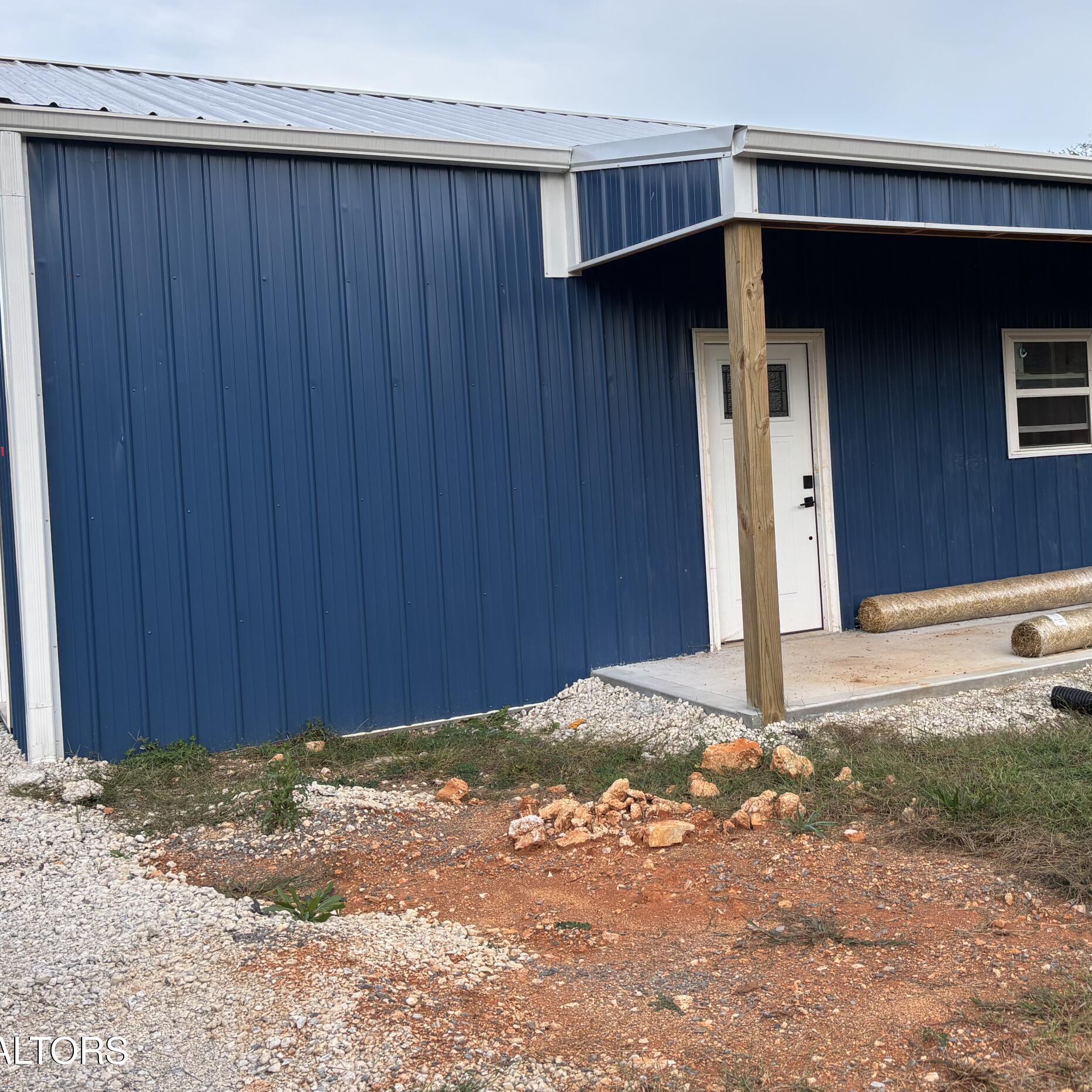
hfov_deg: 44.3
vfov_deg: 44.8
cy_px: 452
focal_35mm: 37
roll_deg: +3.4
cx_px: 729
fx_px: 1321
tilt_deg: -0.3
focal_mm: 5.96
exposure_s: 1/486
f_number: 1.6
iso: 50
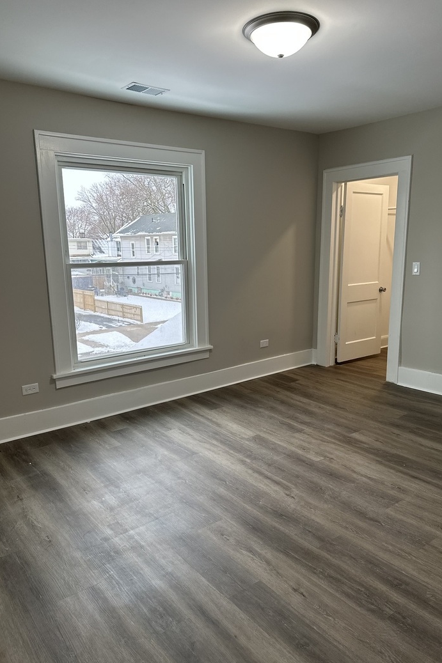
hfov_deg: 49.5
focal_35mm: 26
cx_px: 226
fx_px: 479
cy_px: 335
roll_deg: -0.1
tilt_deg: -11.3
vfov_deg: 69.4
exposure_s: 1/120
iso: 125
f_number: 1.78
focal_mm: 6.86
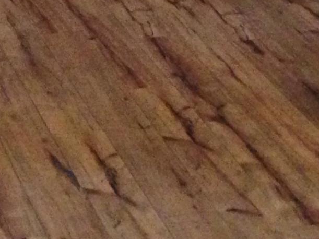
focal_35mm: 162
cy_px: -254
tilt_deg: -9.0
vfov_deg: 8.6
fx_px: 1493
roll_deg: +0.9
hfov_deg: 12.1
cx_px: -2
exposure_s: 1/16
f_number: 2.4
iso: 500
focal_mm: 4.12
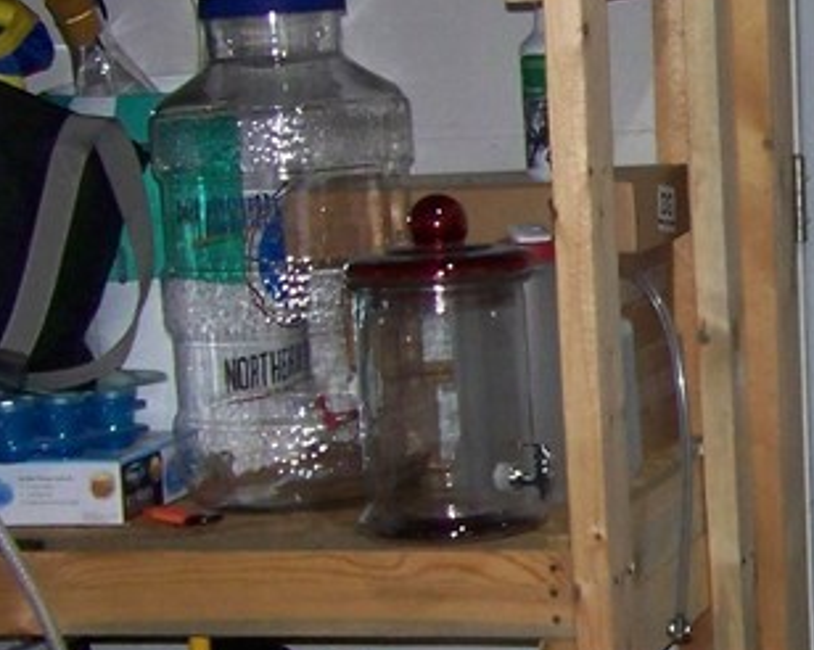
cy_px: 309
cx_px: 904
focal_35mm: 117
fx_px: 2817
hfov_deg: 16.0
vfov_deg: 13.2
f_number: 2.8
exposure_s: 1/30
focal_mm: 5.85
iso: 200
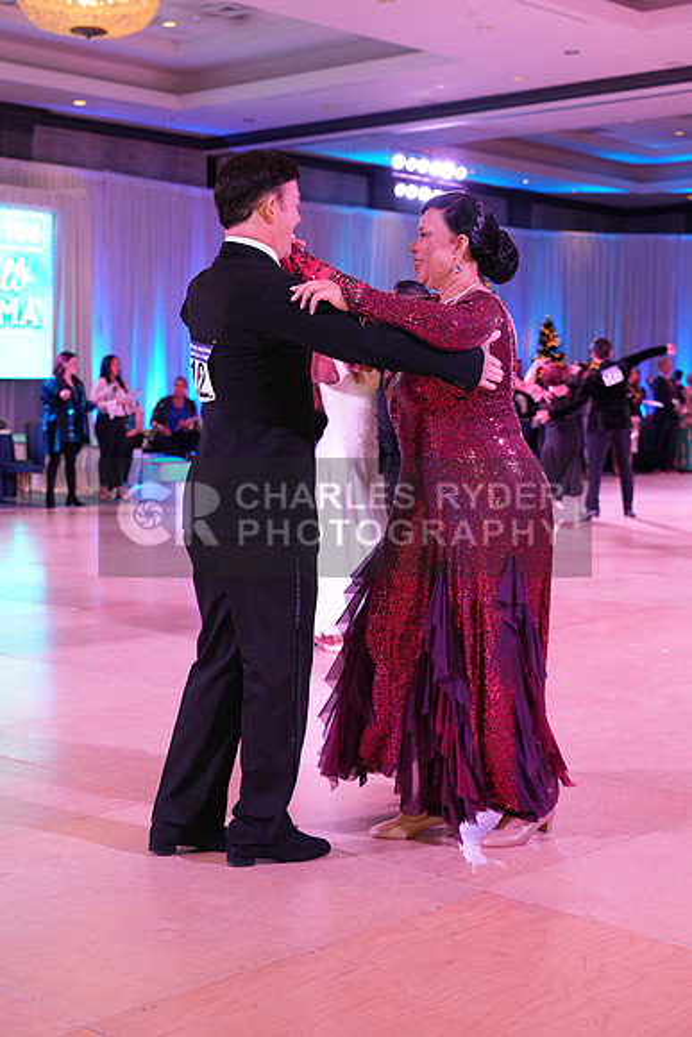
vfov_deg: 38.2
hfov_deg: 26.0
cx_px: 346
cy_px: 518
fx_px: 1498
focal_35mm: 52
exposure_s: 1/200
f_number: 4
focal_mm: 52
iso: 2000
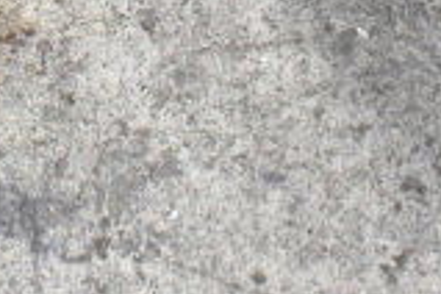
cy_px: -268
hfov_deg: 14.7
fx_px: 1690
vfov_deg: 9.4
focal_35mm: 138
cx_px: 50
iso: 6400
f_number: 8
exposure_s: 1/250
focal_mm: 24
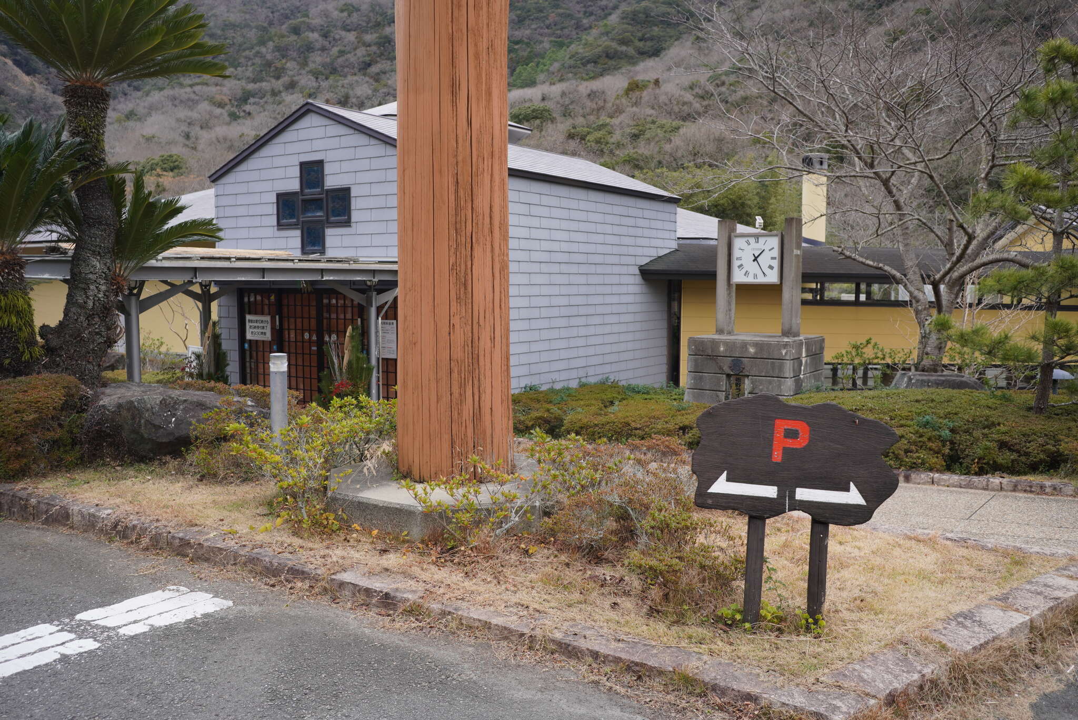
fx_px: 899
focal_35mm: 30
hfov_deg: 61.9
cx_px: 539
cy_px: 360
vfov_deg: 43.7
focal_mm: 20
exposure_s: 1/125
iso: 100
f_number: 4.5
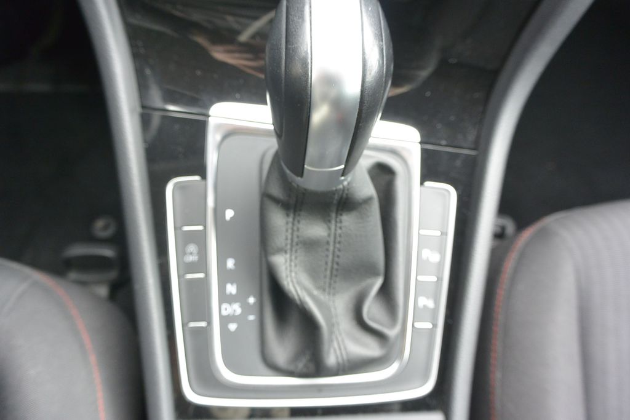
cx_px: 315
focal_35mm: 27
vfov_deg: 47.9
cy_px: 210
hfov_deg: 67.4
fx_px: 473
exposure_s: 1/60
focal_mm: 10
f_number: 3.5
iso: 400
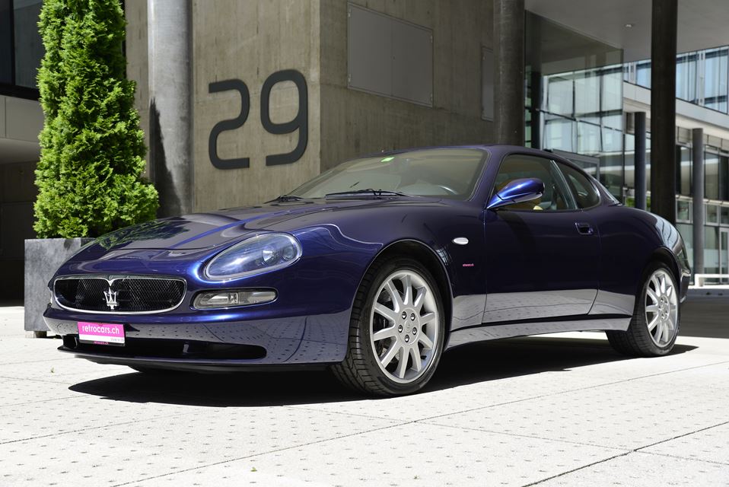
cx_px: 364
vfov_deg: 28.1
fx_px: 973
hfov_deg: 41.1
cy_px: 244
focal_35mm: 48
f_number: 6.3
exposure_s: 1/320
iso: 160
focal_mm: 48
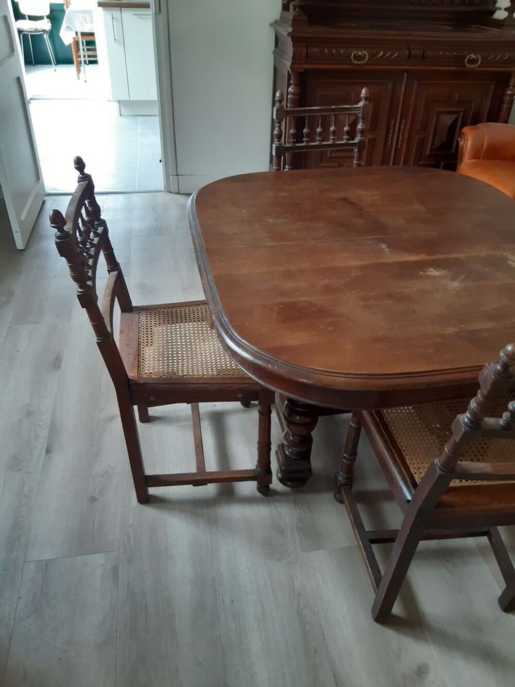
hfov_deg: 53.1
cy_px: 344
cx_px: 258
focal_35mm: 26
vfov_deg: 67.3
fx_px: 516
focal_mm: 3.92
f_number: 1.7
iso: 125
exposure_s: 1/50
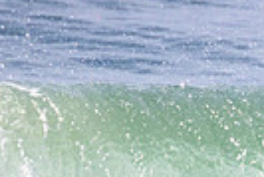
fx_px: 25680
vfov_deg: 0.4
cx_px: 339
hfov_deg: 0.6
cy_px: 236
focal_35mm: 3498
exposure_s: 1/2000
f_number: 11
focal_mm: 800
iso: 720
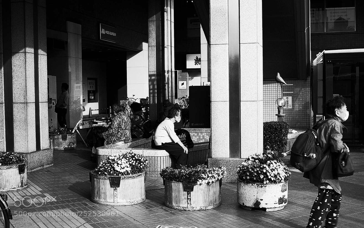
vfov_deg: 26.9
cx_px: 182
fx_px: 476
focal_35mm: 48
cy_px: 110
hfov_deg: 41.8
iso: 100
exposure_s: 1/180
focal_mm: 18.3
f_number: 5.6
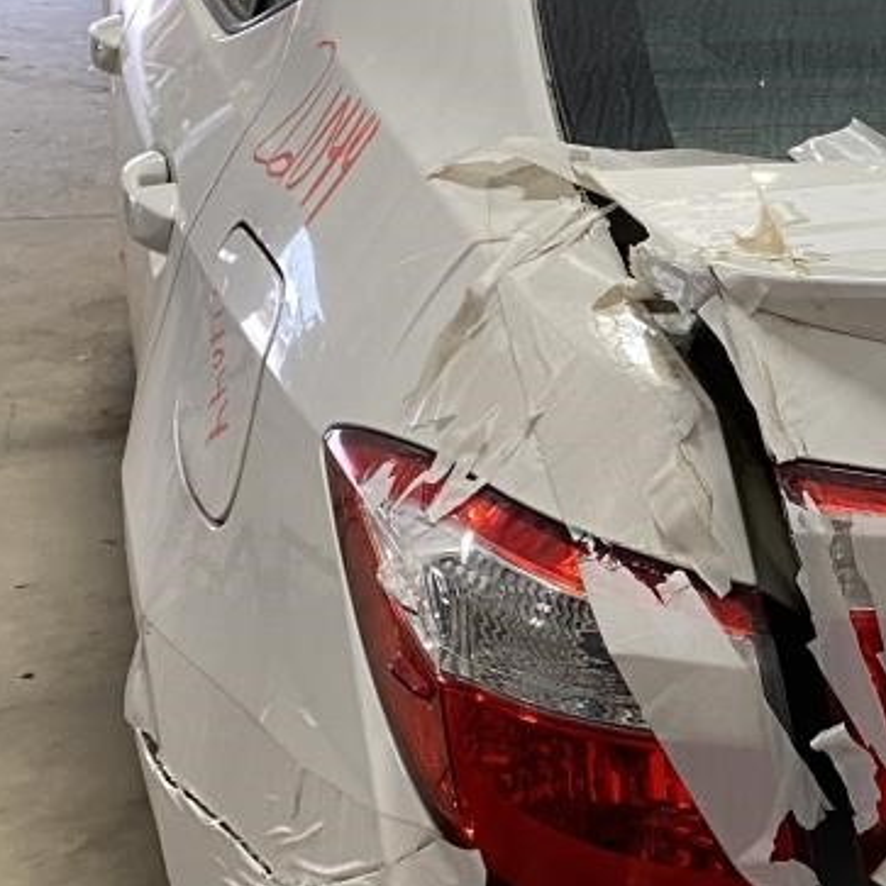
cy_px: 635
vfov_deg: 21.3
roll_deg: -3.2
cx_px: 1201
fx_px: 2346
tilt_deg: -24.6
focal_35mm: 81
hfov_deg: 19.5
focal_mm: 4.25
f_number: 1.8
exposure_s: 1/60
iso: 160
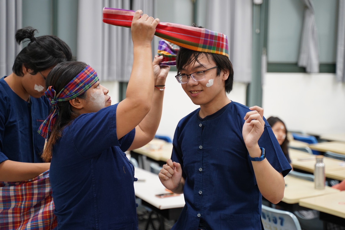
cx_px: 172
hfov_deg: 32.4
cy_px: 115
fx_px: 594
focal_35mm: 62
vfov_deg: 21.9
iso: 1000
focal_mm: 62
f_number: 2.8
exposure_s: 1/125
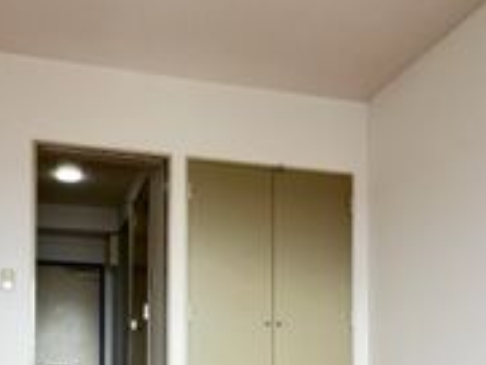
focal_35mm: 46
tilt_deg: +2.1
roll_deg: -1.0
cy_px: 376
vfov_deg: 29.2
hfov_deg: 41.2
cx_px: 231
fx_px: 646
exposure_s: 1/120
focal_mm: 1.57
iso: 250
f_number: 1.8
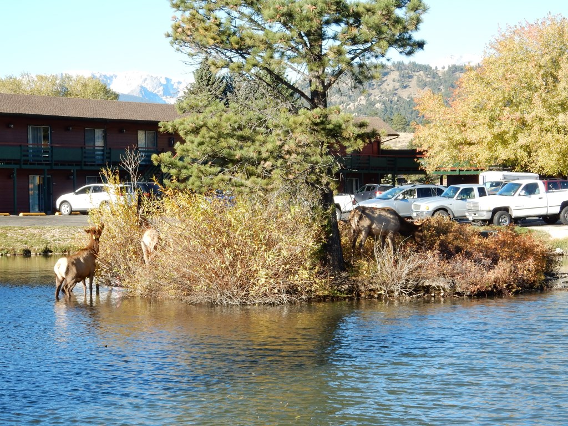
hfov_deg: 19.8
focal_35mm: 99
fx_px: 1624
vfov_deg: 14.9
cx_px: 284
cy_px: 213
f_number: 5.3
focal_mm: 17.6
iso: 125
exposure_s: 1/200
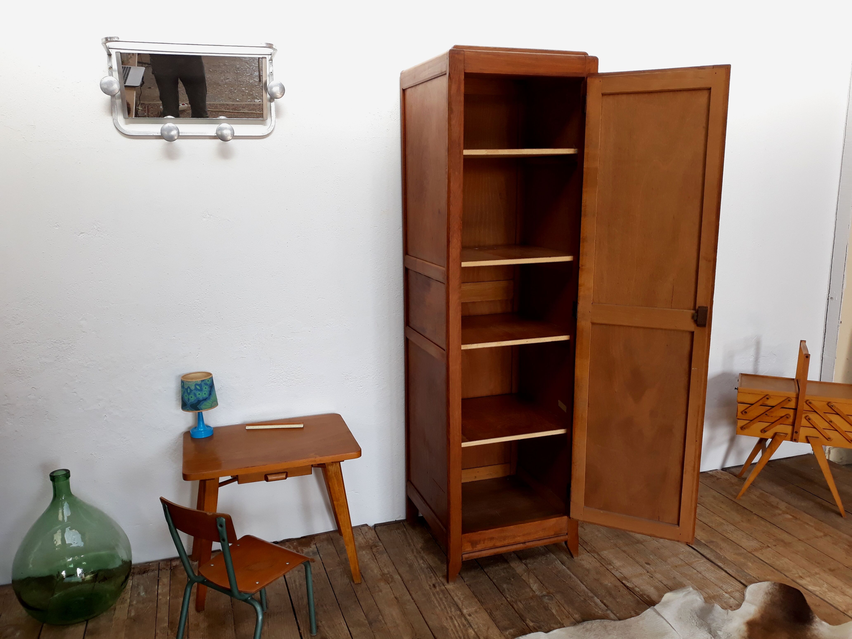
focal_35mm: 27
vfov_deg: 51.4
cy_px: 320
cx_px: 426
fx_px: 665
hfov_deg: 65.3
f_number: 1.7
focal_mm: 3.71
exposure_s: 1/165
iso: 40
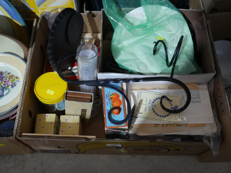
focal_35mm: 34
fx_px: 227
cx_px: 116
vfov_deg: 41.8
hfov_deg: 53.9
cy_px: 86
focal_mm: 17
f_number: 4
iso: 1000
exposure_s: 1/60
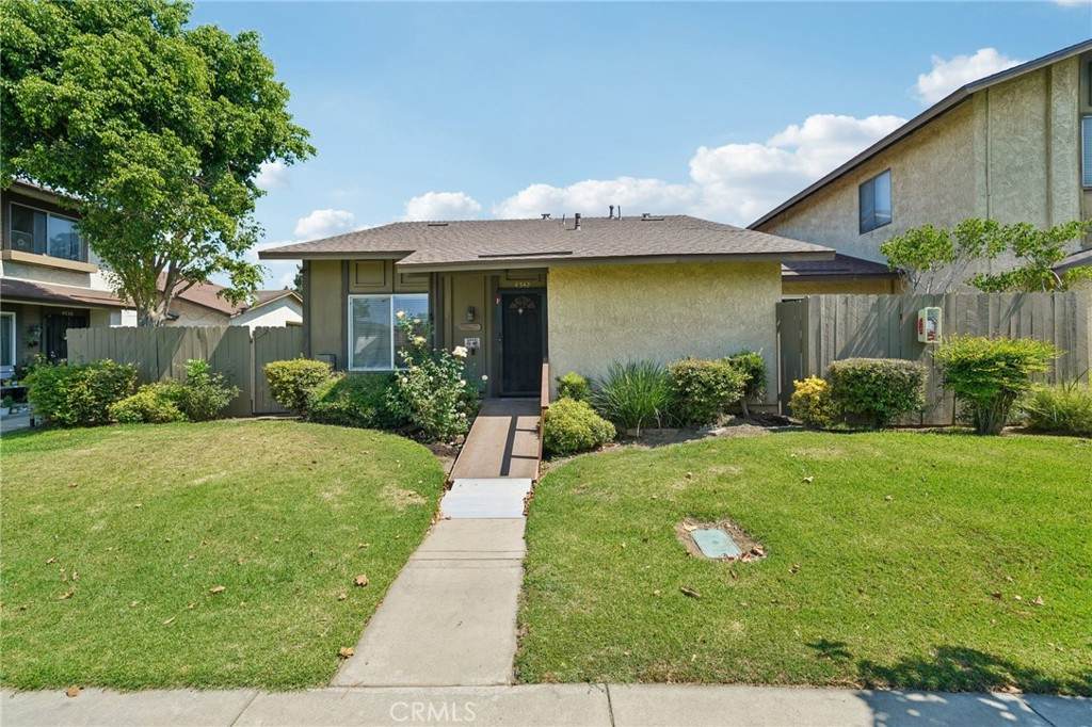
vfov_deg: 77.3
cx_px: 546
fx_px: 455
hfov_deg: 100.4
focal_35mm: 15
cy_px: 364
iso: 100
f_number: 8
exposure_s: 1/160
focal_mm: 15
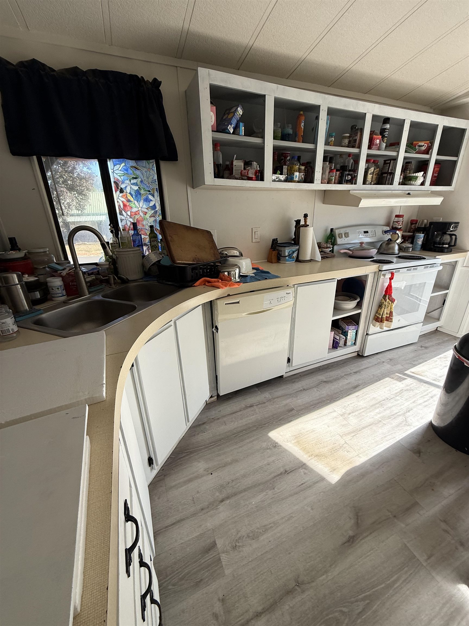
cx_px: 234
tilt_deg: -20.5
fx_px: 253
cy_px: 313
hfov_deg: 85.7
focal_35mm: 14
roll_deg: +2.6
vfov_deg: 102.1
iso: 64
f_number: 2.2
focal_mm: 2.22
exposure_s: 1/293
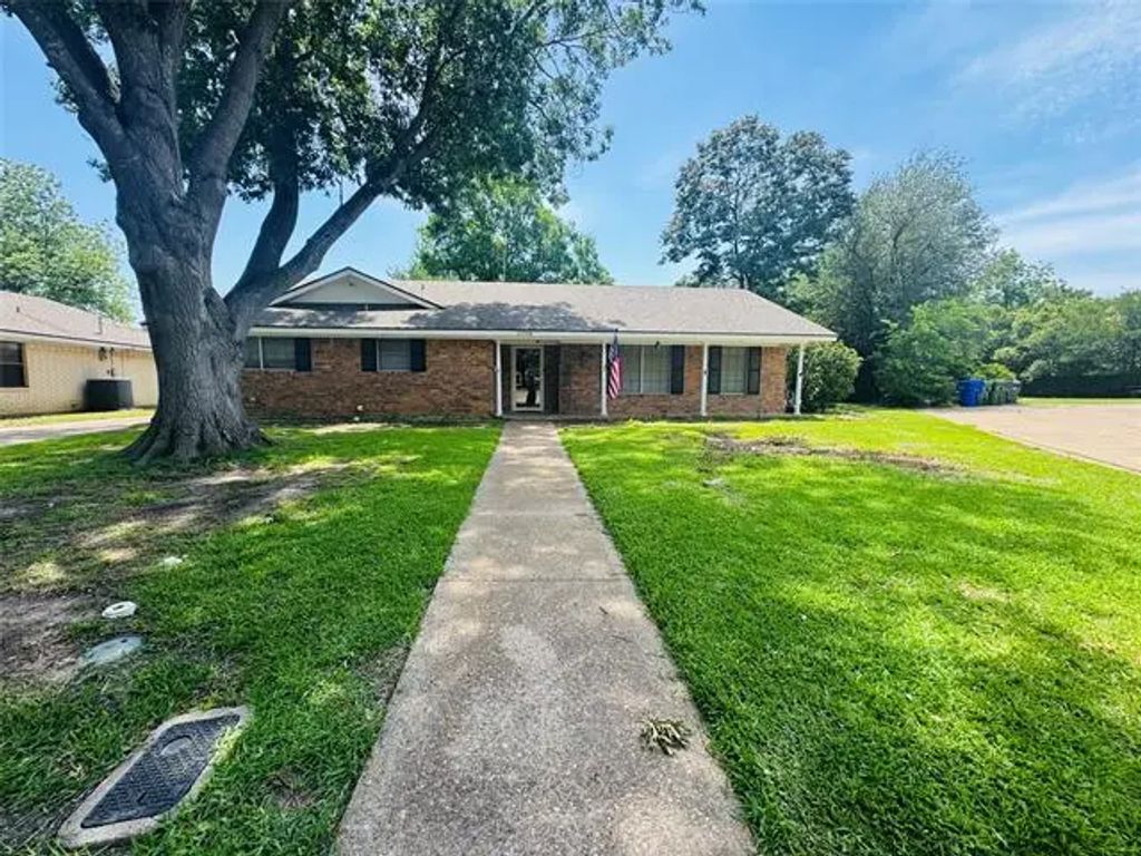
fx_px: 461
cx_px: 570
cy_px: 428
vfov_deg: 85.7
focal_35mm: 14
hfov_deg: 102.1
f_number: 2.2
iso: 40
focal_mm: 2.22
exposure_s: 1/453
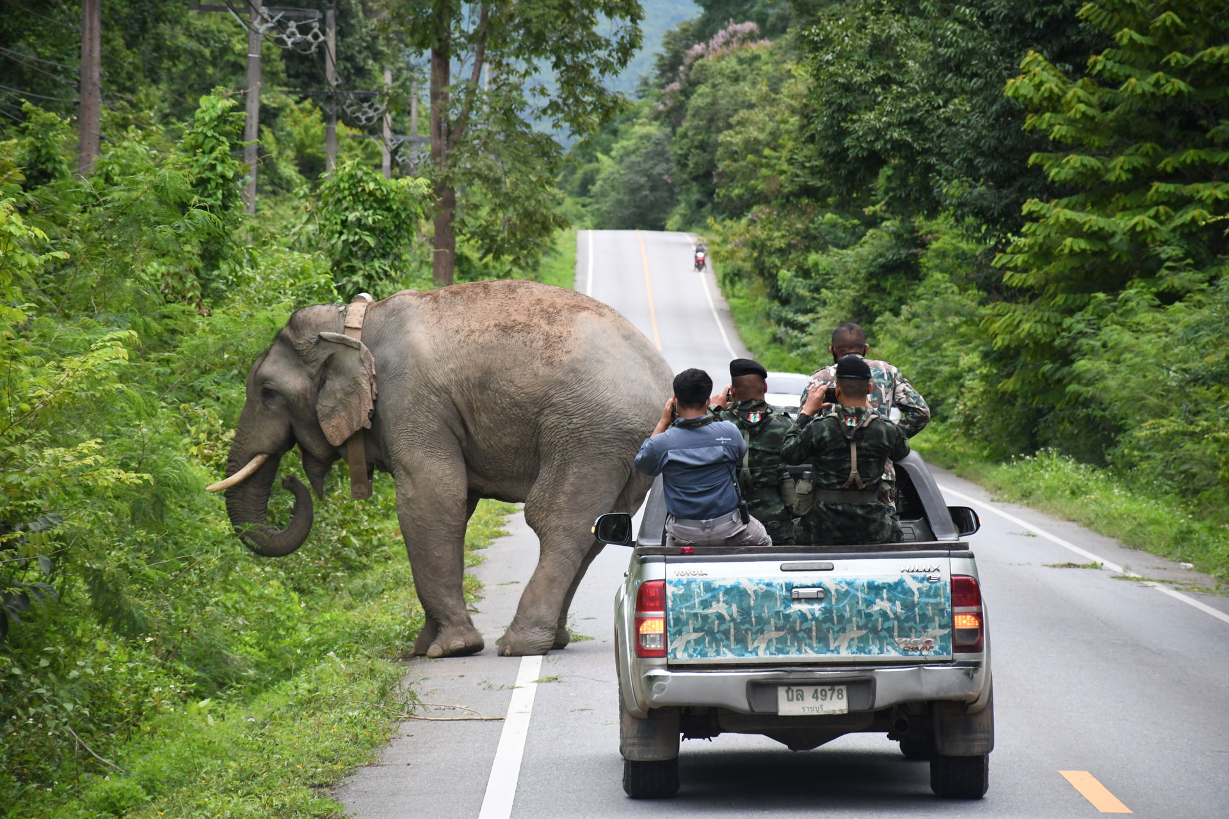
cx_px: 614
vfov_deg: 7.0
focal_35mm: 195
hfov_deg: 10.5
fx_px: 6657
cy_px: 410
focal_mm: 130
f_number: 5.6
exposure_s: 1/200
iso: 1000
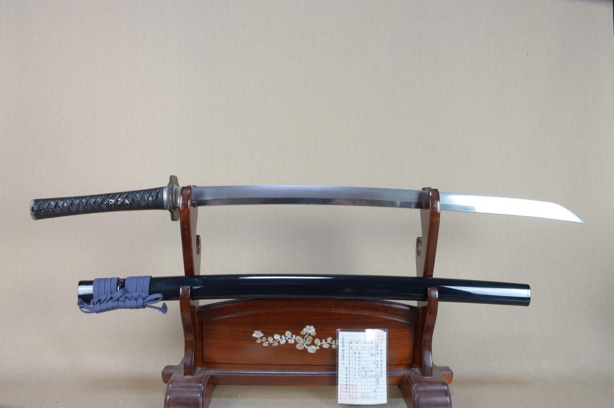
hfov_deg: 62.0
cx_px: 307
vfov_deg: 43.5
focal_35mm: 30
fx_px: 511
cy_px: 204
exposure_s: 1/2
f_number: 11
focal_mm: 20
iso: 400
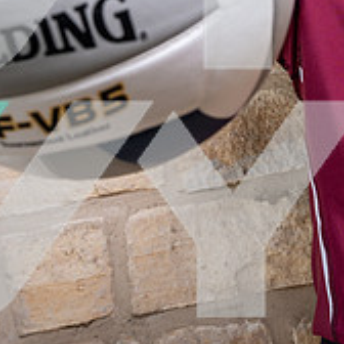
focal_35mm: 126
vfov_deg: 13.6
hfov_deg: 13.7
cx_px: 324
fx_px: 1417
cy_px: -38
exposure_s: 1/125
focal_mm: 43
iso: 100
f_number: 9
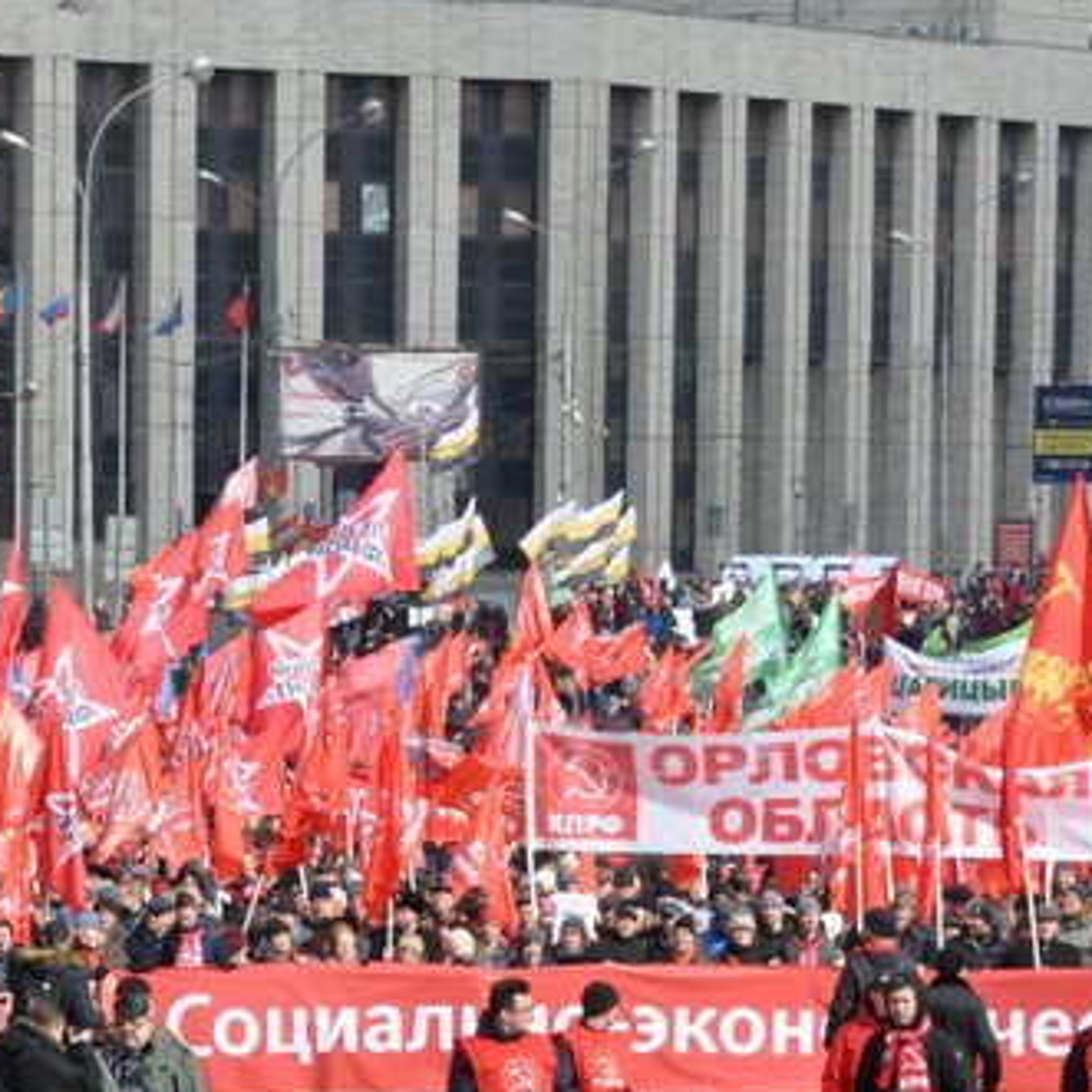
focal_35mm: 333
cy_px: 1079
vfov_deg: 5.2
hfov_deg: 5.3
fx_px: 11902
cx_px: 379
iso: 1000
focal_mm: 75
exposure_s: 1/800
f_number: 14
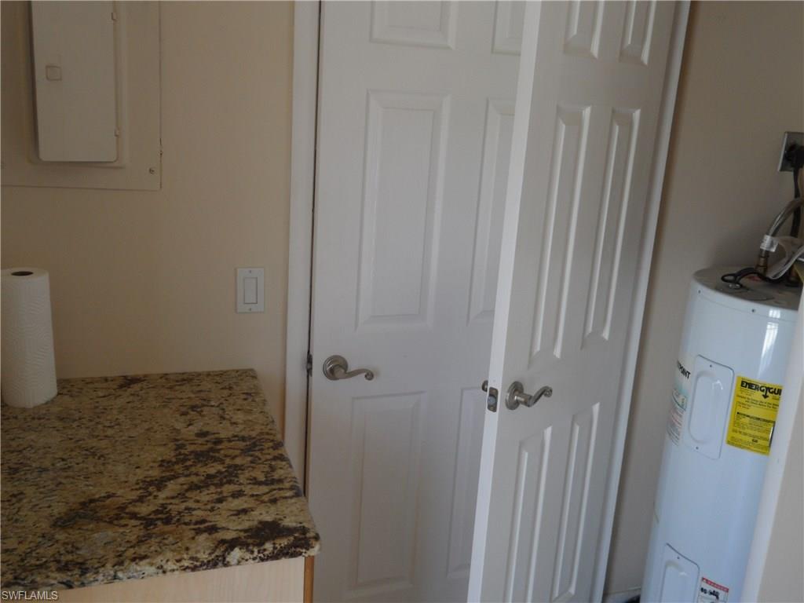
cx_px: 402
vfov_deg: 44.2
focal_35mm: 32
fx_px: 743
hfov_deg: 56.8
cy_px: 302
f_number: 3.7
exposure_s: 1/45
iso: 120
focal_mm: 5.7
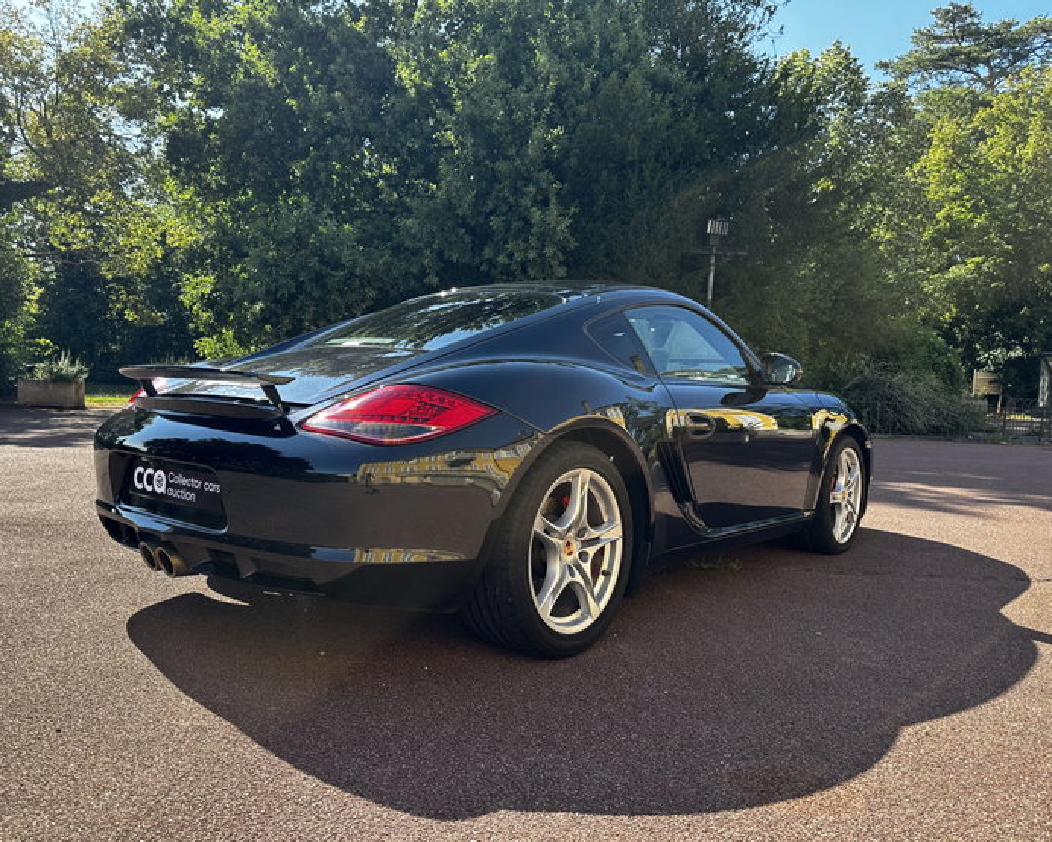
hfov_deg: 65.9
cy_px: 435
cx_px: 486
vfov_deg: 54.9
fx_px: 810
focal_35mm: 26
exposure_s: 1/894
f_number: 1.78
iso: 80
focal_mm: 6.86
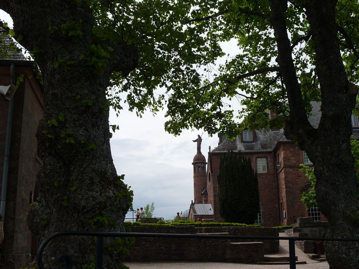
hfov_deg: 45.8
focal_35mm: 41
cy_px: 134
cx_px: 180
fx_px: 425
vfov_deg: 35.1
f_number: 8
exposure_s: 1/320
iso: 100
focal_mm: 5
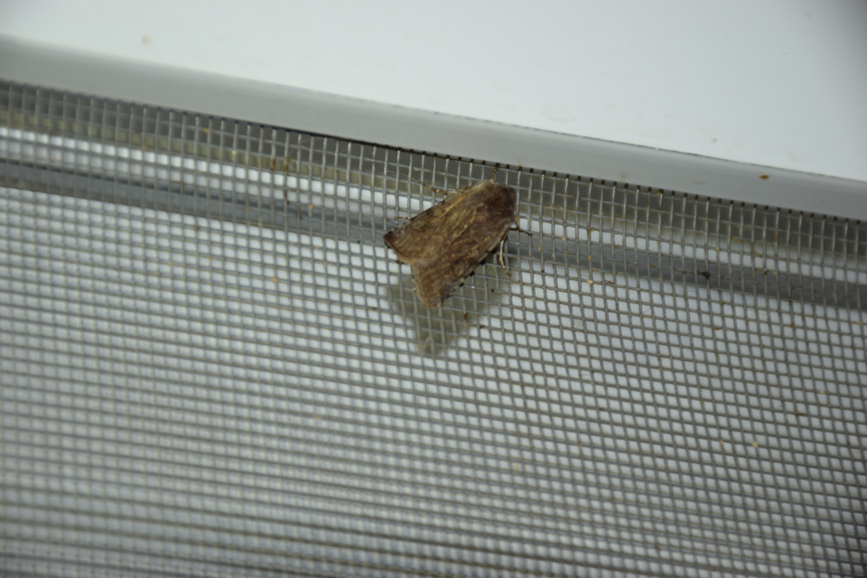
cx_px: 434
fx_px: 4696
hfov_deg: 10.5
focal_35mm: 195
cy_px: 289
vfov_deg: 7.0
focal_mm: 130
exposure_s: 1/60
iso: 160
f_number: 5.6
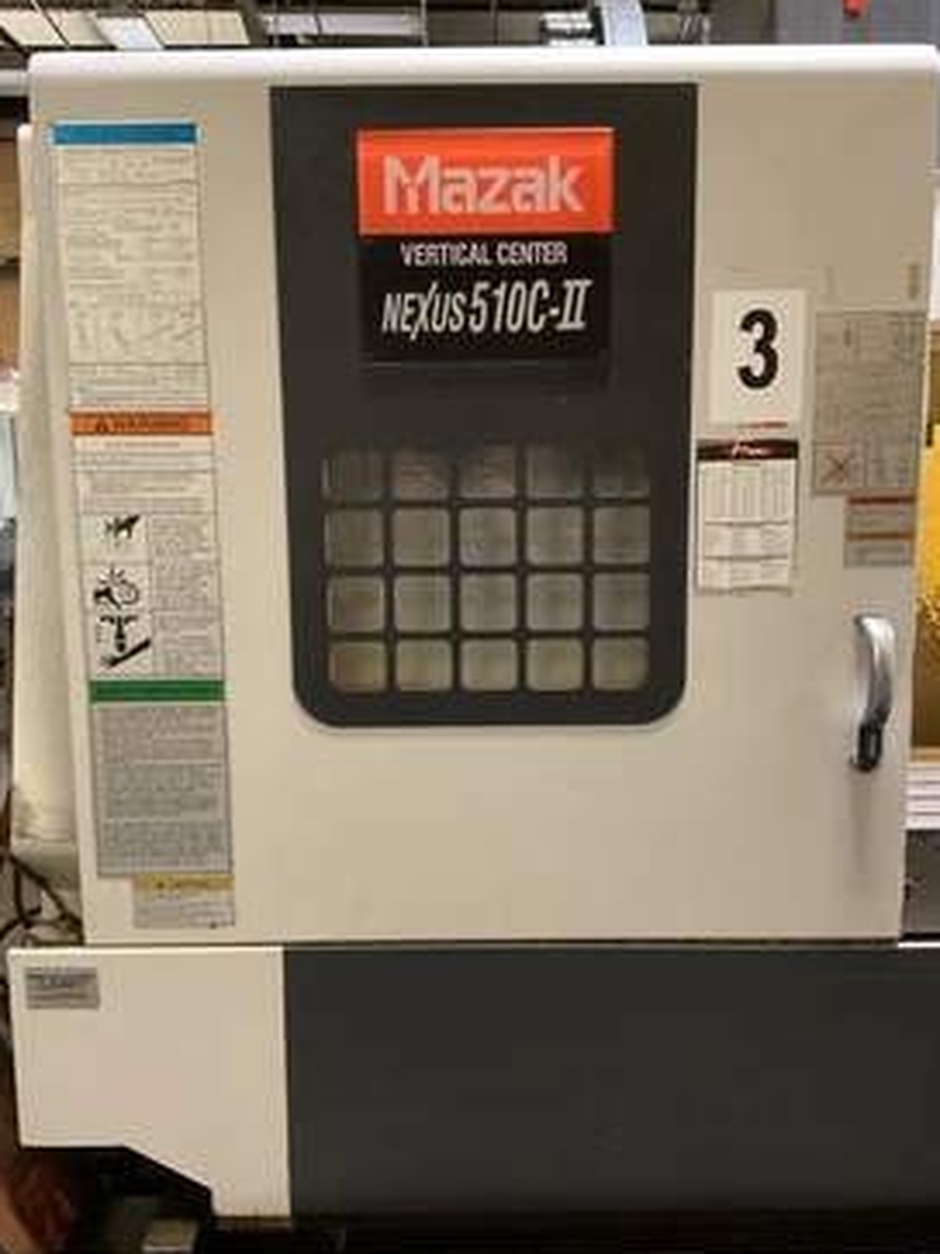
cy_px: 625
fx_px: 1159
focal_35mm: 32
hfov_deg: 44.1
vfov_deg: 56.8
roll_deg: -2.7
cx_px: 477
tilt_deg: -7.0
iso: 320
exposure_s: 1/40
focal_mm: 3
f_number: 1.8
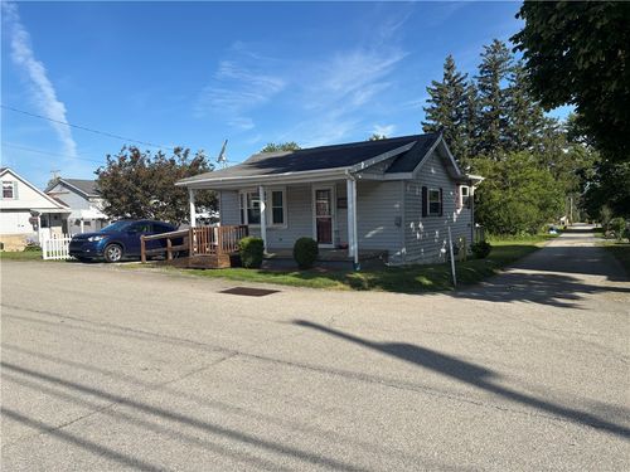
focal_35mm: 26
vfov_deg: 53.1
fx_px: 473
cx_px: 315
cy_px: 236
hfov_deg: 67.3
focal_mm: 5.96
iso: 50
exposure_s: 1/3106
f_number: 1.6
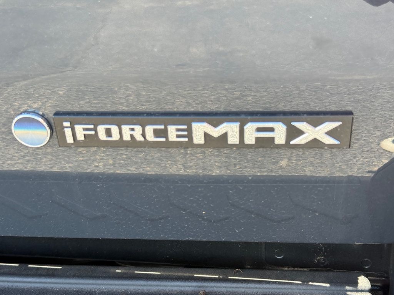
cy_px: 148
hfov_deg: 39.7
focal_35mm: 48
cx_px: 197
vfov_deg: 30.3
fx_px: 546
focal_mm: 6.76
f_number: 1.78
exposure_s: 1/286
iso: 100
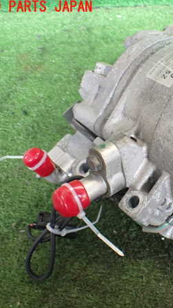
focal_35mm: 44
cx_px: 174
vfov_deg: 46.4
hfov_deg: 25.7
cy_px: 154
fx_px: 359
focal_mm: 5.4
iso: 800
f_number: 2.3
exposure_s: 1/100
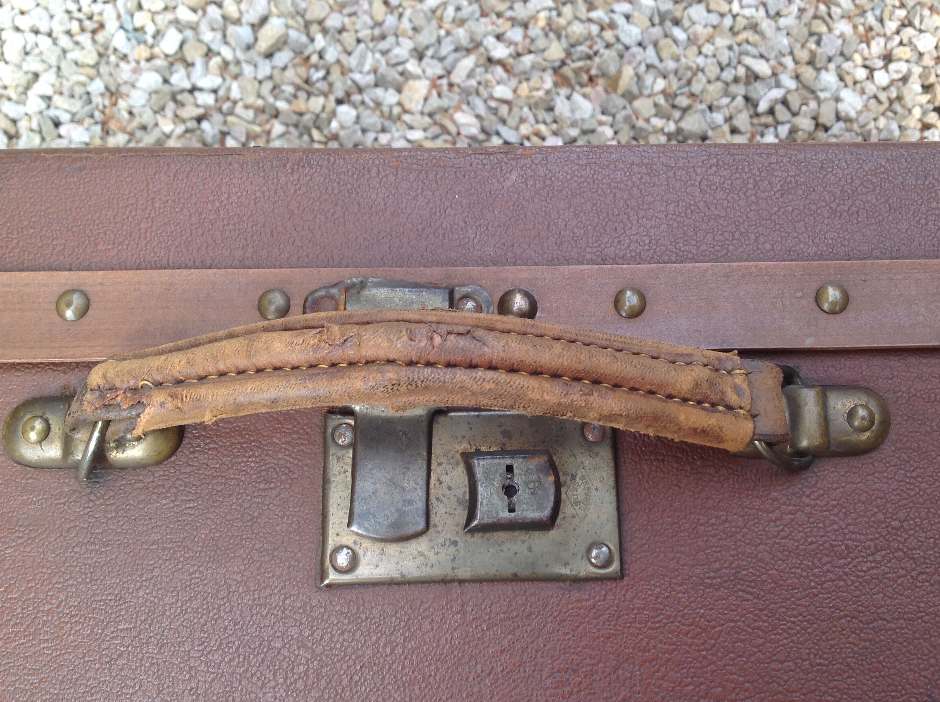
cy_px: 349
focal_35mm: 39
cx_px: 474
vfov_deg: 36.7
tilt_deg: -75.2
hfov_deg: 47.9
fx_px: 1057
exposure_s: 1/120
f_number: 2.4
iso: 50
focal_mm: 4.28
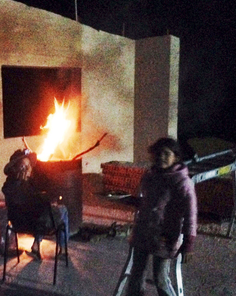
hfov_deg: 27.1
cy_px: 165
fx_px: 472
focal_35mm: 54
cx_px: 22
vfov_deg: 34.7
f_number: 2.4
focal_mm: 4.12
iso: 800
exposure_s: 1/15
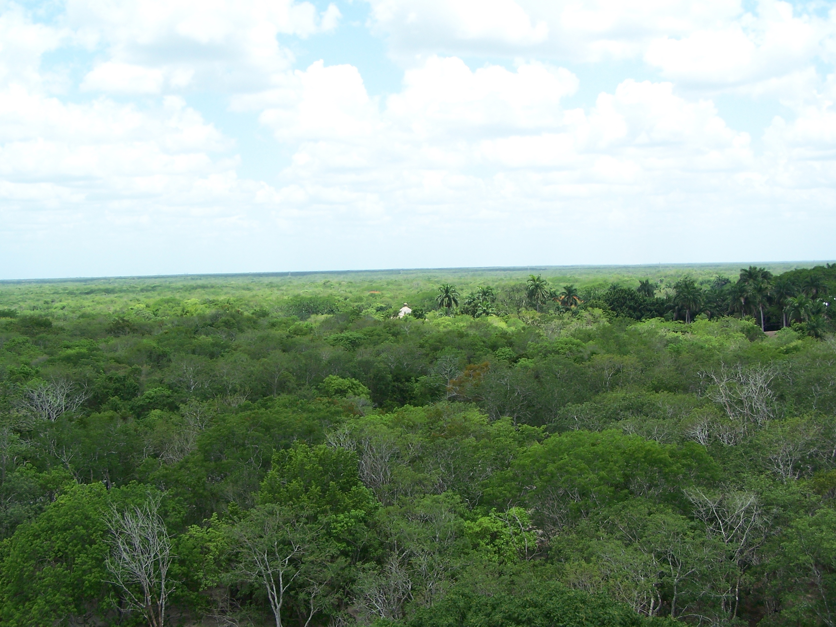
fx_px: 966
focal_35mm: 40
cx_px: 418
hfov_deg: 46.8
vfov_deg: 36.0
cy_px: 314
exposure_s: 1/640
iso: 80
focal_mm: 6.7
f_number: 2.8
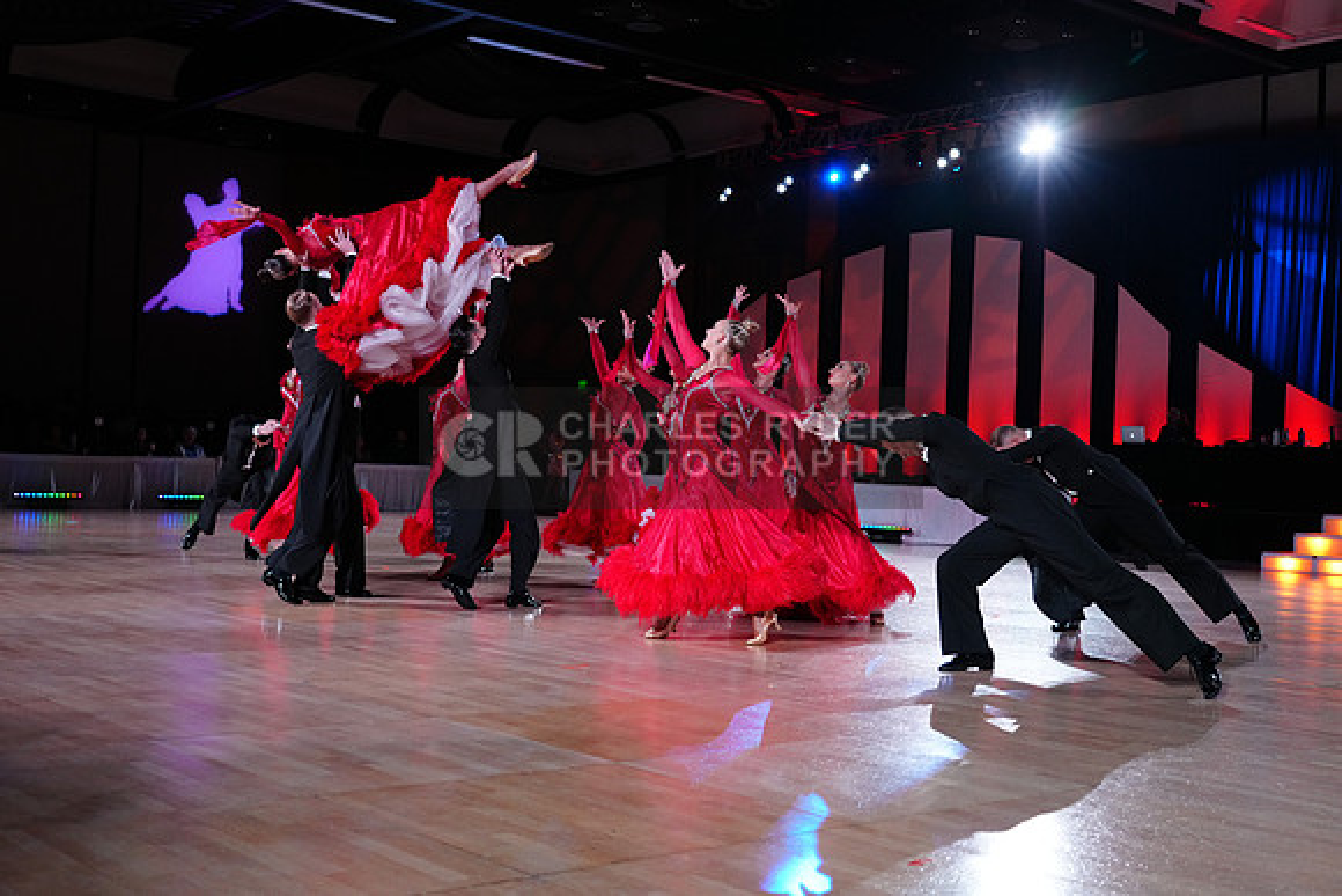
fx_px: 1566
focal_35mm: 42
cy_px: 448
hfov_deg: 46.4
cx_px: 671
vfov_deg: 31.9
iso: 2500
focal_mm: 42
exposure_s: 1/400
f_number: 4
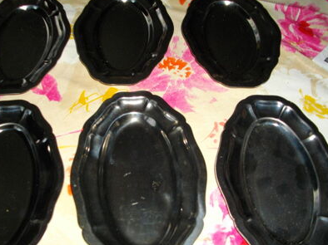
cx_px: 137
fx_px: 369
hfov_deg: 47.7
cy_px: 137
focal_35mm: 39
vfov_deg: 36.7
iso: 200
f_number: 2.9
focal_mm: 5.7
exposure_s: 1/50
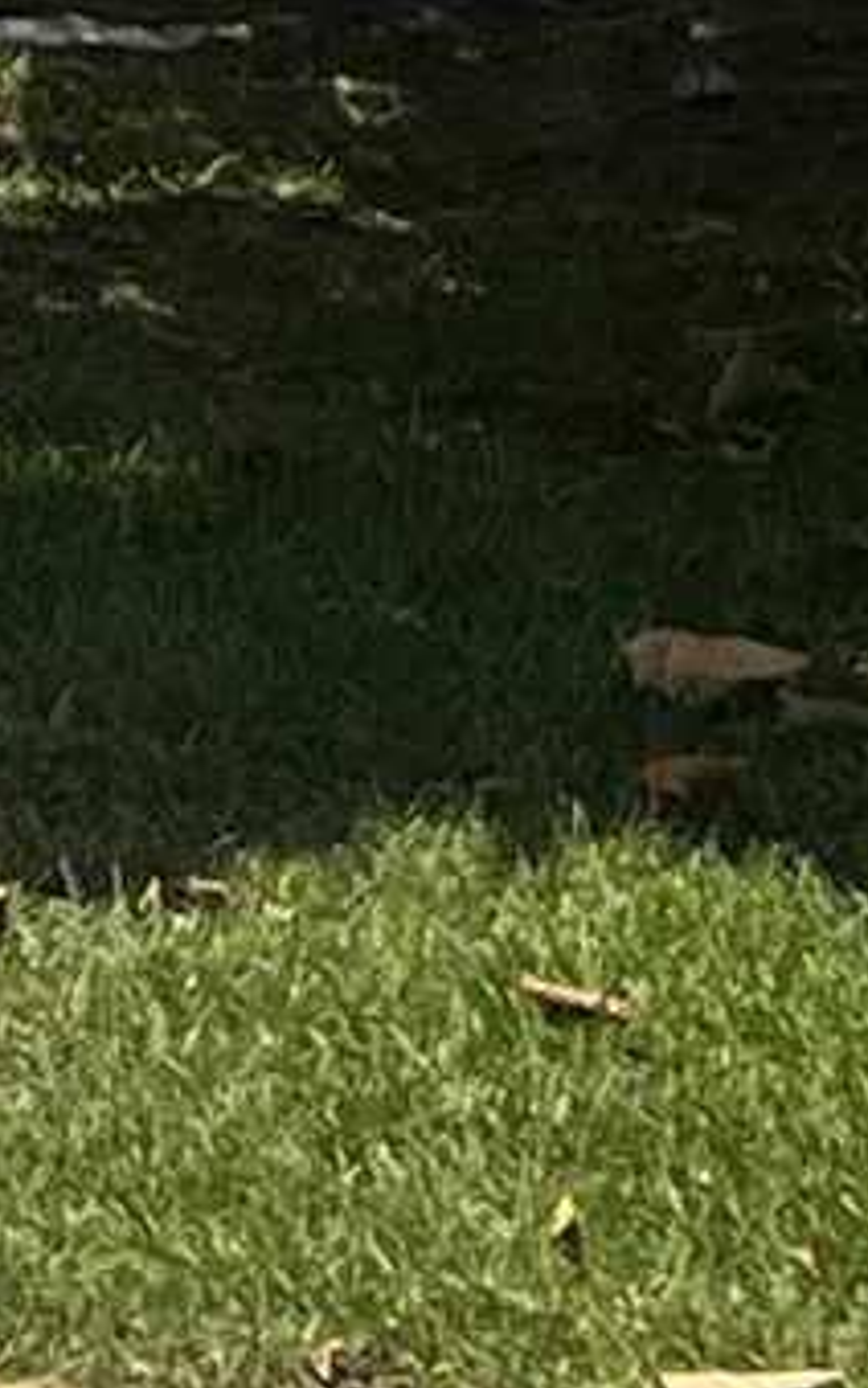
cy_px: -2301
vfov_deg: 7.6
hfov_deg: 4.5
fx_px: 9458
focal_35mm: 250
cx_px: -3325
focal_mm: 5.7
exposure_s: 1/5882
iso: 50
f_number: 1.5
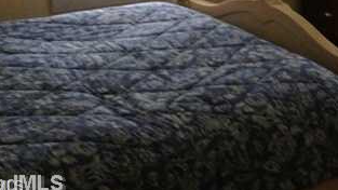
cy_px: -63
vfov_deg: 14.8
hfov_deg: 26.4
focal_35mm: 78
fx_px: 699
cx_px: 292
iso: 250
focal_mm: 4.28
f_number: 2.4
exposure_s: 1/20
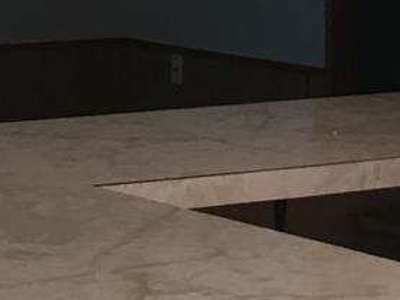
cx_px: 486
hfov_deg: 11.5
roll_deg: +0.4
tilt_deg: -0.7
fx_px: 1941
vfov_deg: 8.7
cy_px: -126
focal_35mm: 168
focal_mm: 4.15
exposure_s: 1/30
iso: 64
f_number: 2.2
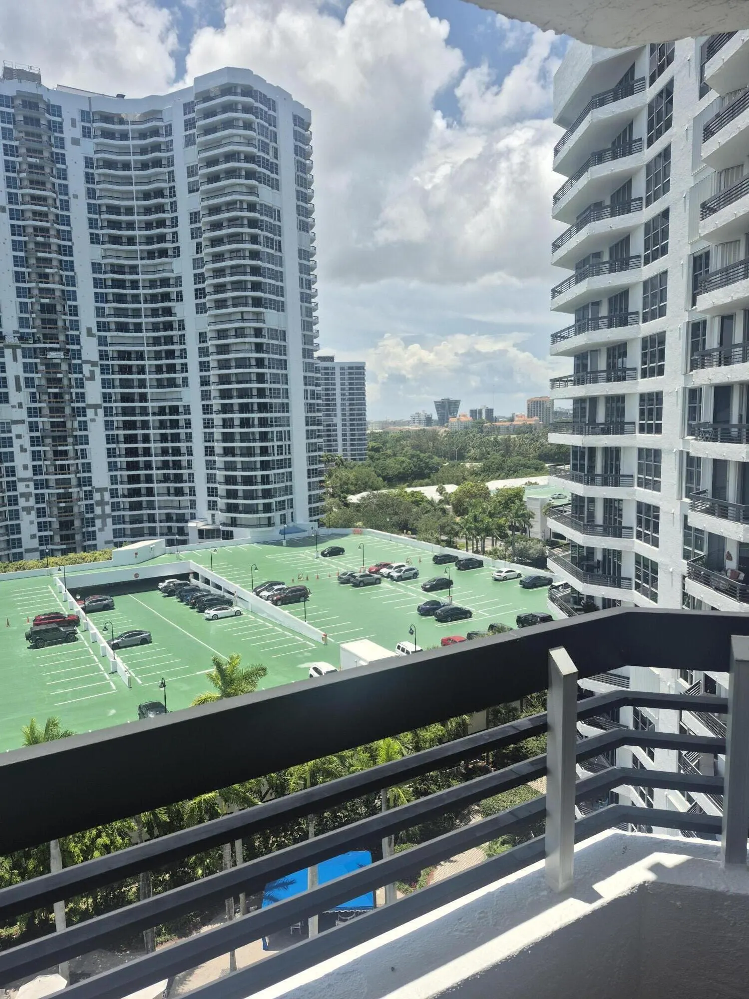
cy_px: 500
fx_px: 664
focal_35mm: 23
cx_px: 374
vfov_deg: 73.9
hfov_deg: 58.9
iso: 25
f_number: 1.8
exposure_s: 1/1620
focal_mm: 5.4
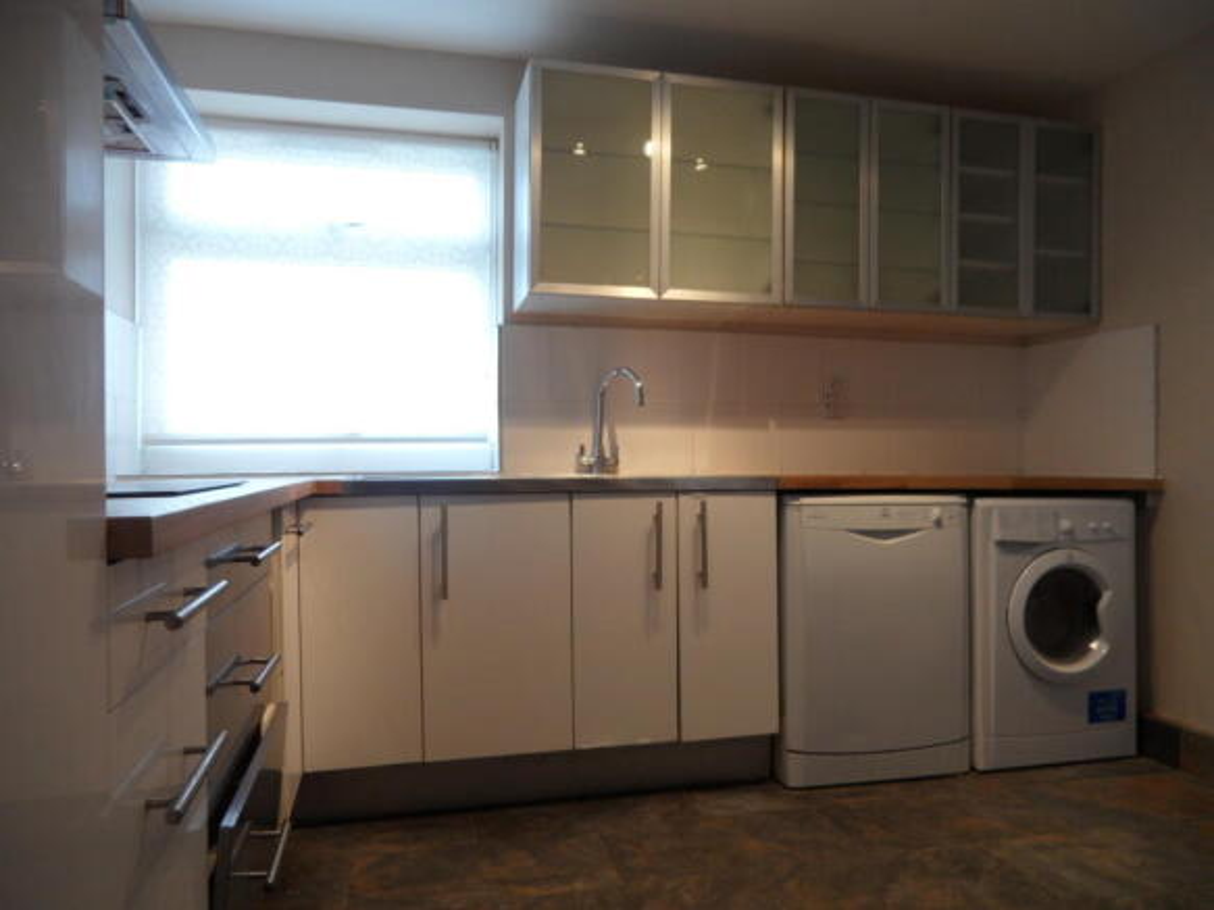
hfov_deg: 71.6
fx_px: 842
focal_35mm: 24
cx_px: 607
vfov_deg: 56.8
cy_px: 455
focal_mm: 4.1
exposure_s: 1/30
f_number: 2.9
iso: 100
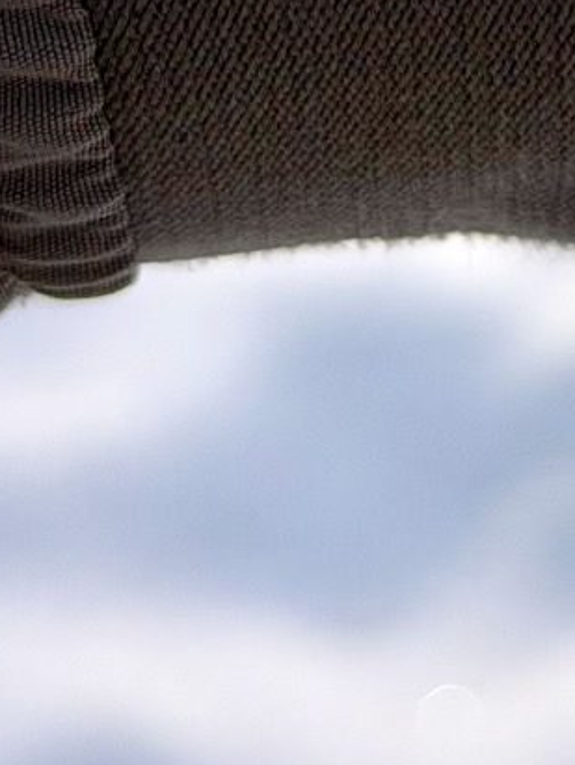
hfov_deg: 8.3
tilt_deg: -52.3
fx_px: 3870
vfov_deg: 10.7
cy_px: -557
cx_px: 877
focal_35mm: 175
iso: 64
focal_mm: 6.76
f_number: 1.78
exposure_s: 1/1715
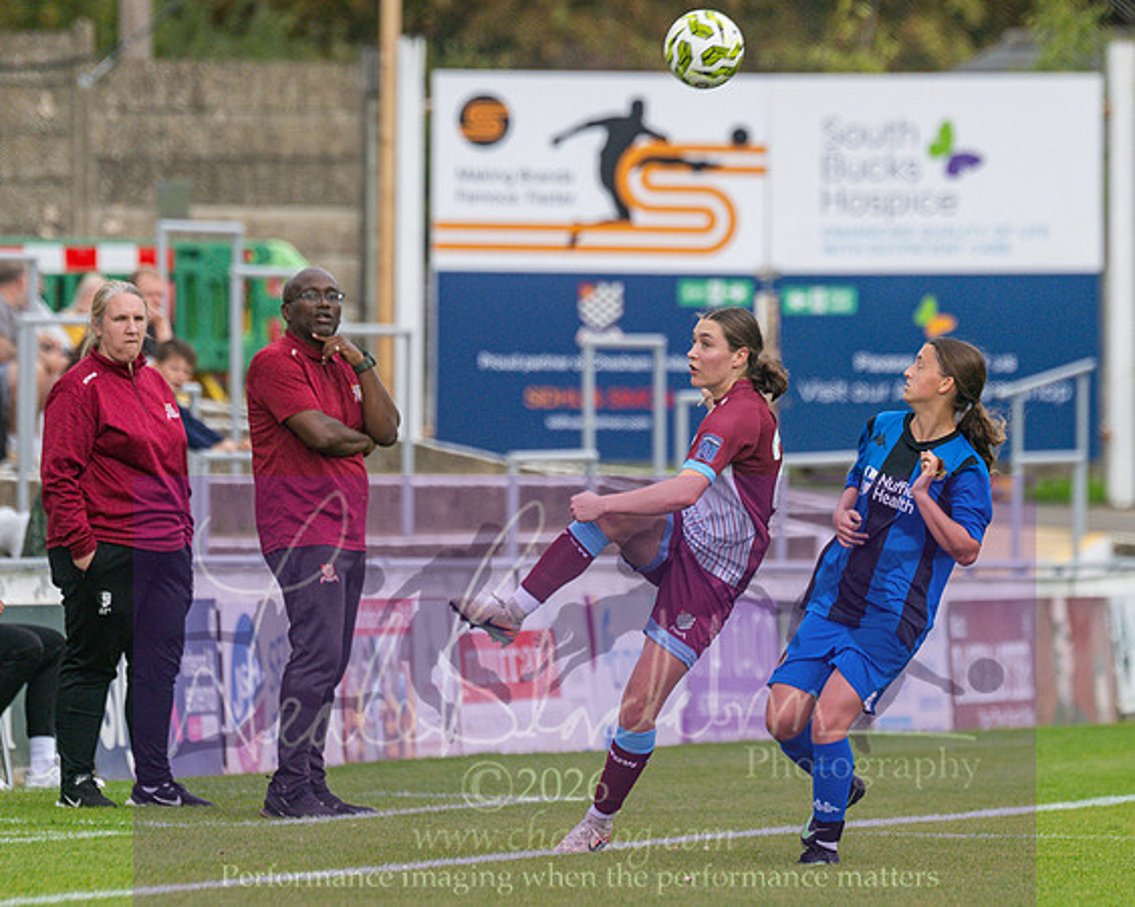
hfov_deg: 3.2
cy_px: 532
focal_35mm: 605
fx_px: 20331
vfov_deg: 2.6
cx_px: 594
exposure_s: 1/1000
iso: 400
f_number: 4
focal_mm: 300
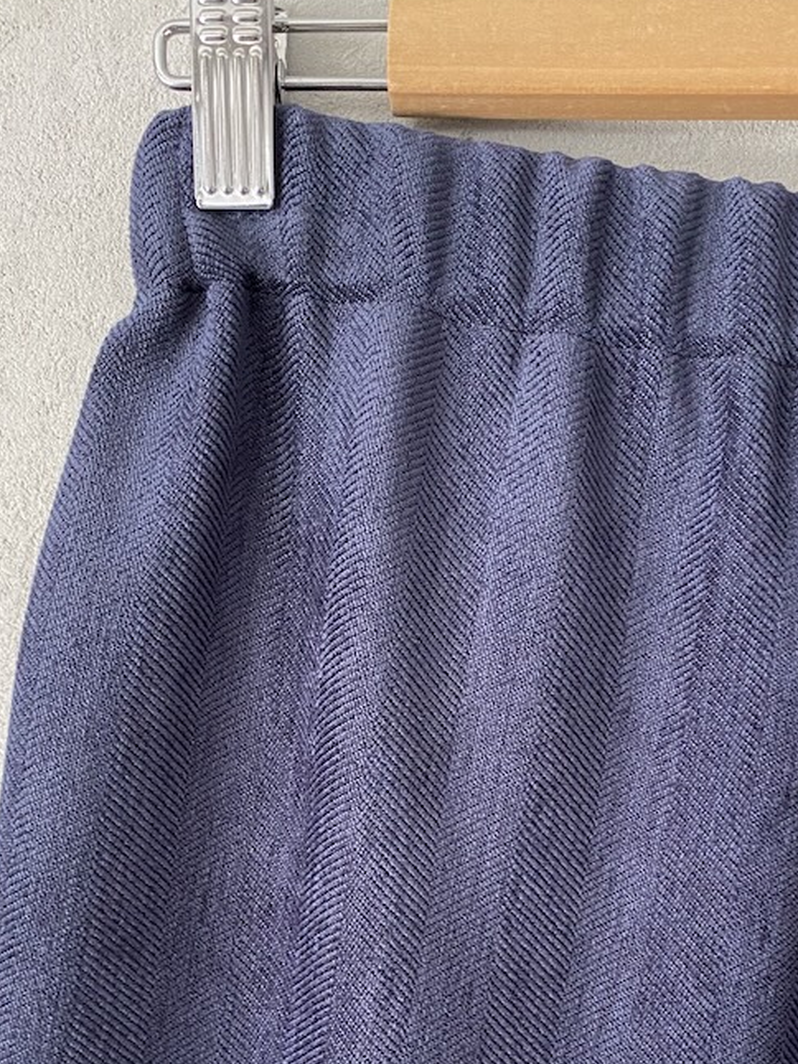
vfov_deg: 42.4
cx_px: 486
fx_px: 1321
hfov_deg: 33.5
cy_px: 803
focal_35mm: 43
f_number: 1.8
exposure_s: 1/80
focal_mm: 4.25
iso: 125
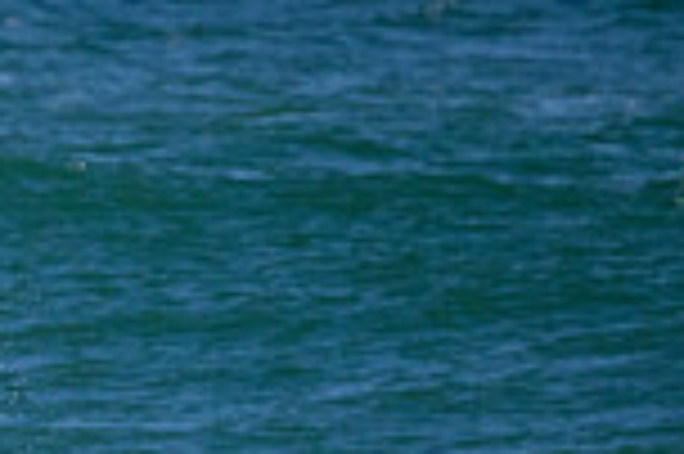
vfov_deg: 0.4
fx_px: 58115
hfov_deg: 0.7
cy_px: 636
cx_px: -544
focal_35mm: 3062
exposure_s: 1/2000
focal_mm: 800
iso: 1600
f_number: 11
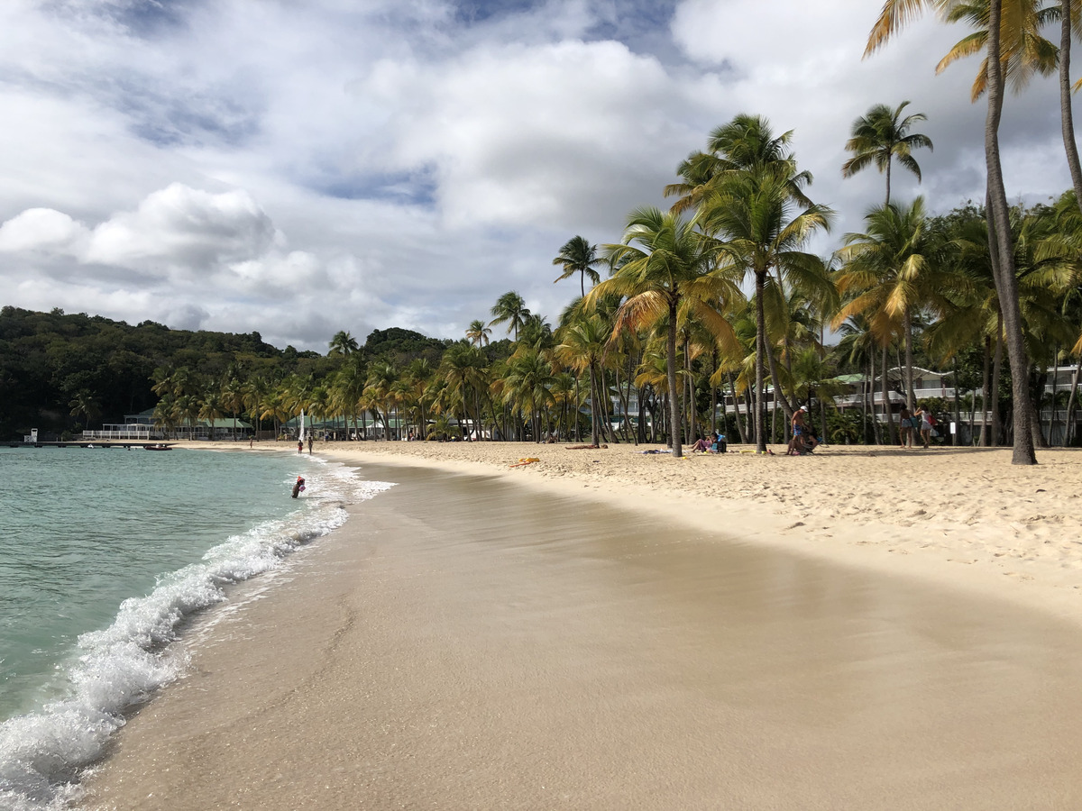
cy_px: 406
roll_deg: -0.2
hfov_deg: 63.4
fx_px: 875
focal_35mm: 28
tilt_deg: +3.5
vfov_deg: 49.7
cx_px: 541
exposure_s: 1/4808
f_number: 1.8
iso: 20
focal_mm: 4
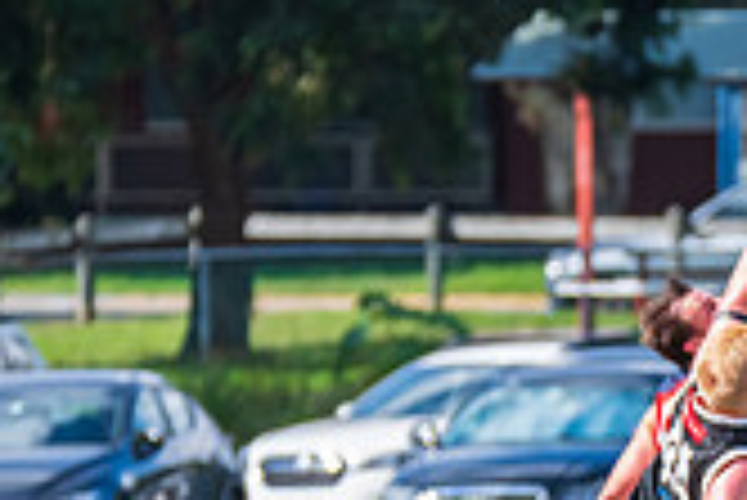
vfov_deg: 1.1
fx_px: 25814
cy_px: 471
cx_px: 792
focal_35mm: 1243
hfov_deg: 1.7
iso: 800
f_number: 7.1
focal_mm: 350
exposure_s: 1/1600
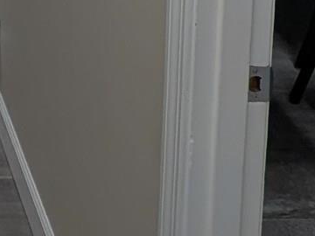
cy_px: -295
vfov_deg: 14.3
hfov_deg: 21.4
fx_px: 701
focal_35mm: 77
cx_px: -152
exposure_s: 1/159
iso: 21
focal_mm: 2.23
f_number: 1.95
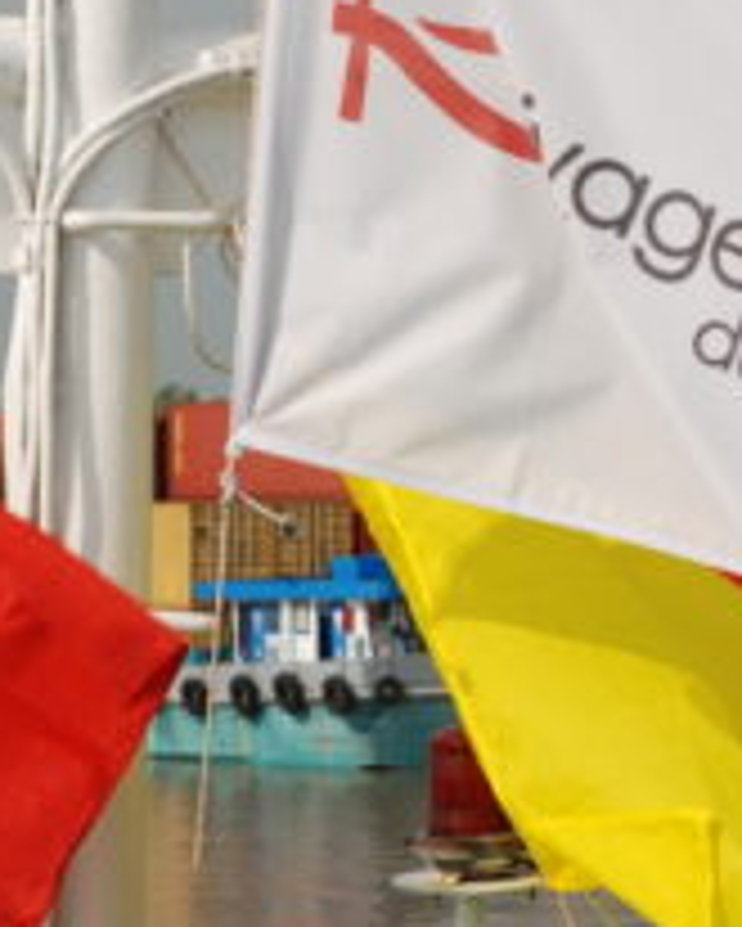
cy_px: 295
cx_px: 738
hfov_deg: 8.6
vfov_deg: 10.8
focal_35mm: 178
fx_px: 4883
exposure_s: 1/200
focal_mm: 52
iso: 100
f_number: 13
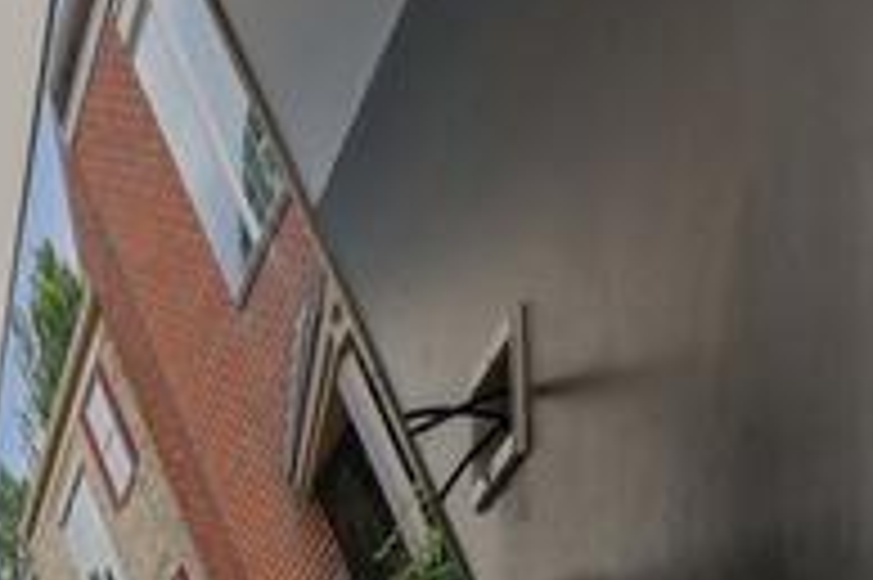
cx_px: -1426
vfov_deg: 12.9
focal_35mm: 74
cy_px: 1481
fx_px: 1793
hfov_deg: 13.5
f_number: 7.1
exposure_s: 1/2
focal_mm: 14
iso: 160
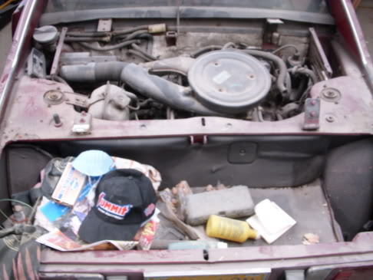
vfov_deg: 37.8
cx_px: 186
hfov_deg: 49.0
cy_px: 140
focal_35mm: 38
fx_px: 410
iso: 200
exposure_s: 1/10
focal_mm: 6.3
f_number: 3.3
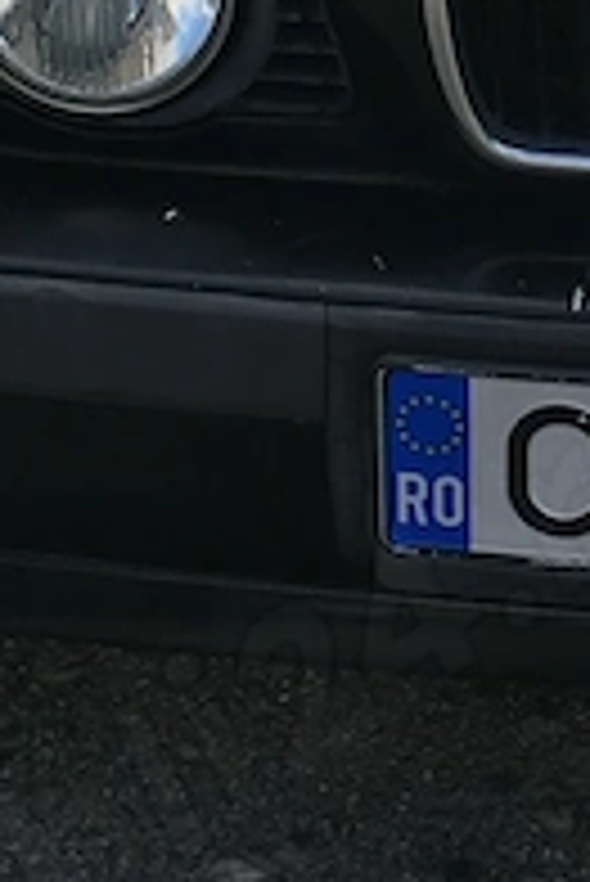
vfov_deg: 12.8
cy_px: -324
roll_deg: -2.0
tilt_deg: -15.1
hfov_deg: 8.8
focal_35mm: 154
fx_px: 3779
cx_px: 770
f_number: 2.2
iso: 25
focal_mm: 4.15
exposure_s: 1/386
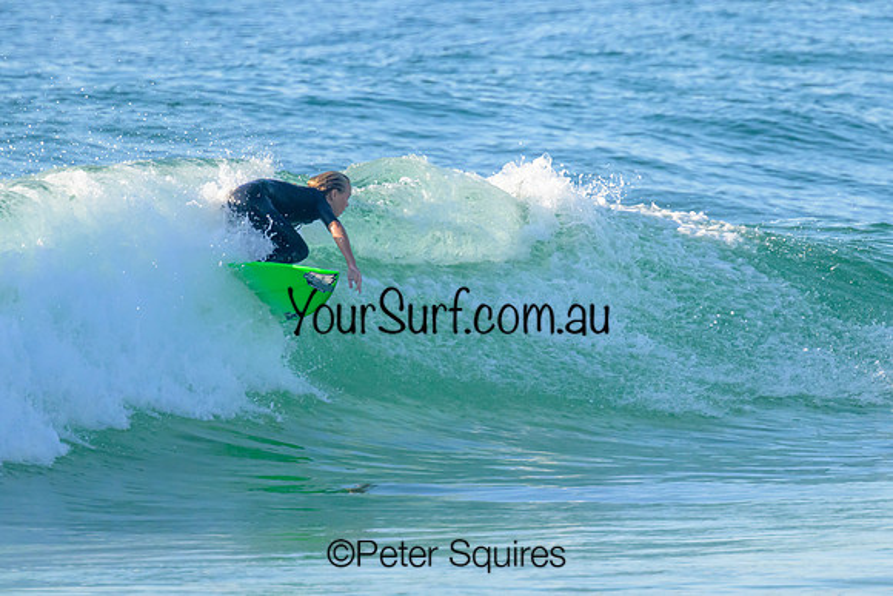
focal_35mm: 1033
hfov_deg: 2.0
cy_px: 235
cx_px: 576
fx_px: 25618
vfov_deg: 1.3
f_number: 11
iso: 1800
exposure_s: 1/2000
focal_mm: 800
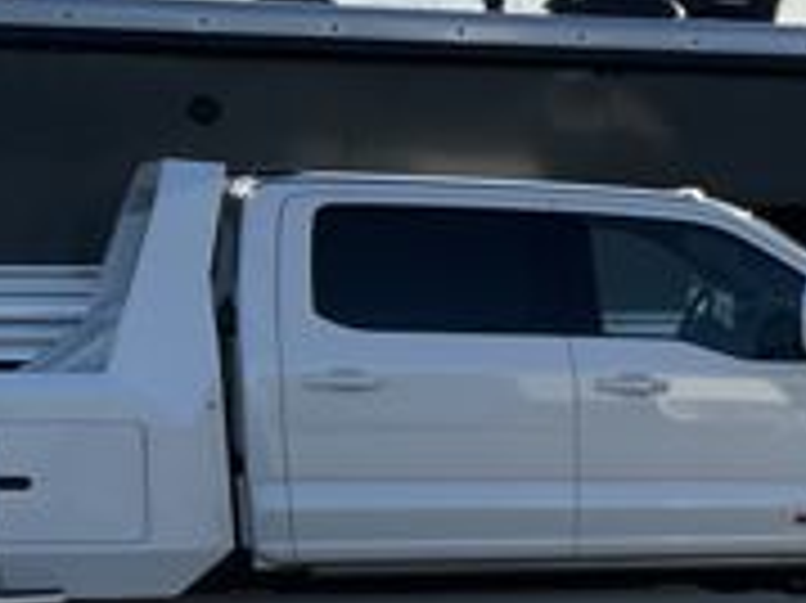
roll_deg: +0.8
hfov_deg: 10.5
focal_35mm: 149
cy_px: 594
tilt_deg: -5.3
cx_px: 2211
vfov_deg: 9.9
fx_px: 3467
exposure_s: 1/2841
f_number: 1.5
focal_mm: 5.7
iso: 50
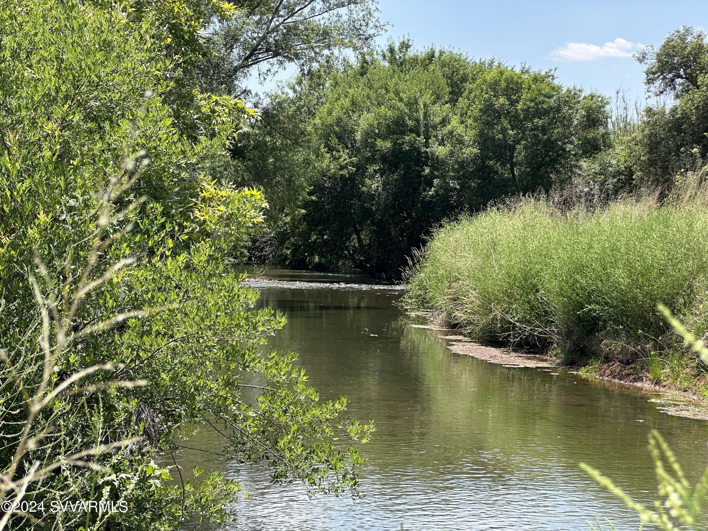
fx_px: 1575
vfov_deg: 19.1
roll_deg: -1.4
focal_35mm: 77
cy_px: 266
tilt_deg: -0.5
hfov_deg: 25.3
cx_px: 354
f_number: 2.8
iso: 32
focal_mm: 9
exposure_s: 1/371
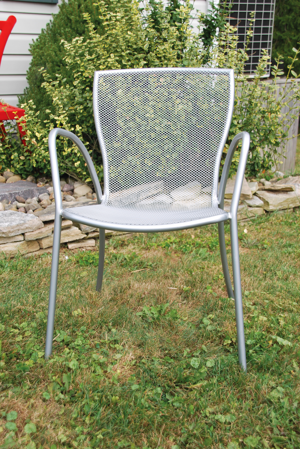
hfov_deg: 28.2
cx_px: 150
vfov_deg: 41.1
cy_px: 224
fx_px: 598
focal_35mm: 48
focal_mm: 32
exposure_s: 1/160
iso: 100
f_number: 6.3
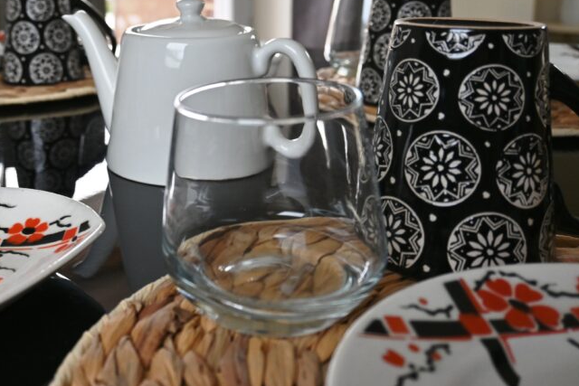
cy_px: 107
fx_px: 772
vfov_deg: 27.8
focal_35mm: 48
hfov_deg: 39.9
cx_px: 142
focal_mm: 20
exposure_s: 1/250
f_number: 4
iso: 320
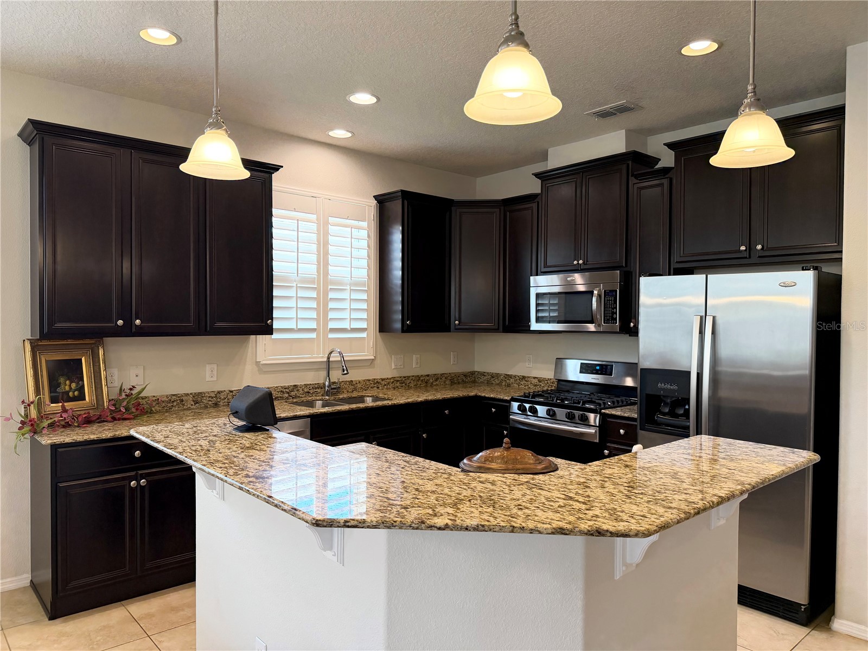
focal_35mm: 24
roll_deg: -0.6
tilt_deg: -1.8
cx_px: 434
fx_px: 602
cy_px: 326
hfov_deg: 71.6
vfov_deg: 56.8
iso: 200
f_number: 1.78
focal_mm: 6.76
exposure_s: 1/124
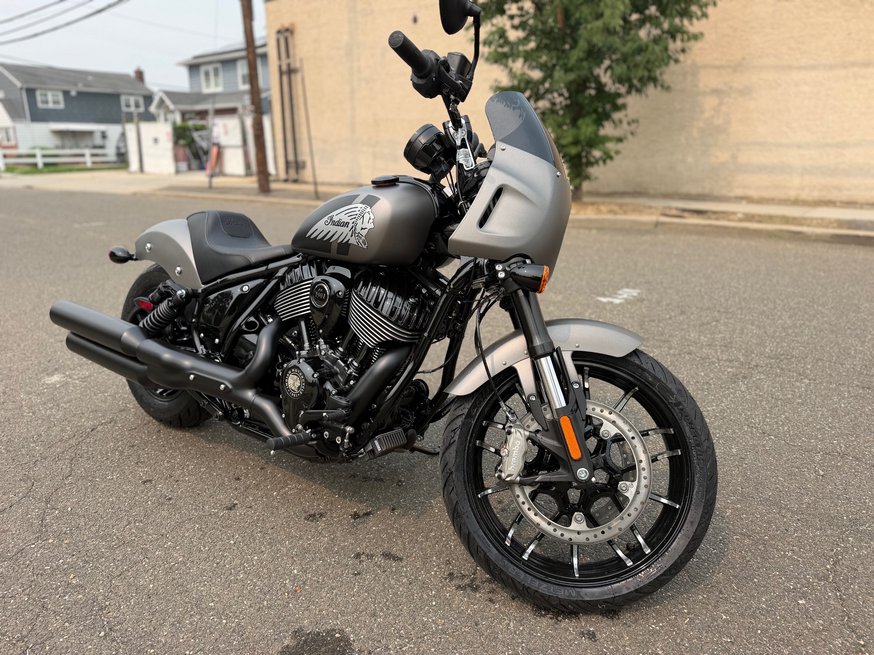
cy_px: 328
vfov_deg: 56.8
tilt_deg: -14.4
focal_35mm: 24
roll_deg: +0.6
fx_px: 606
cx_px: 437
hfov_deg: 71.6
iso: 80
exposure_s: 1/2232
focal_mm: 6.76
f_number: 1.78
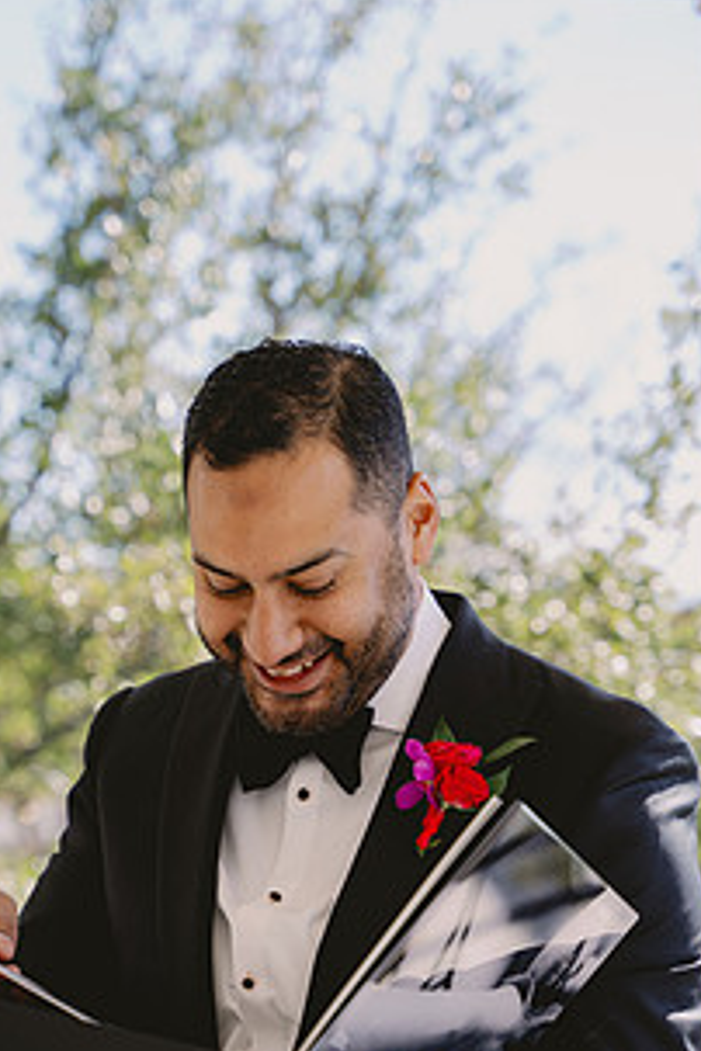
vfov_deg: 19.6
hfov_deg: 13.2
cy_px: 718
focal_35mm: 104
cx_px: 267
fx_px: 3037
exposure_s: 1/250
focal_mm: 70
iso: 100
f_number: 3.5
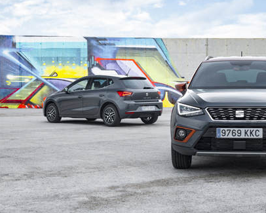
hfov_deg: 28.2
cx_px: 163
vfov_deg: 22.8
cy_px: 107
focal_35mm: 67
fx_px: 528
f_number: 8
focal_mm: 58
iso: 31
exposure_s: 1/10
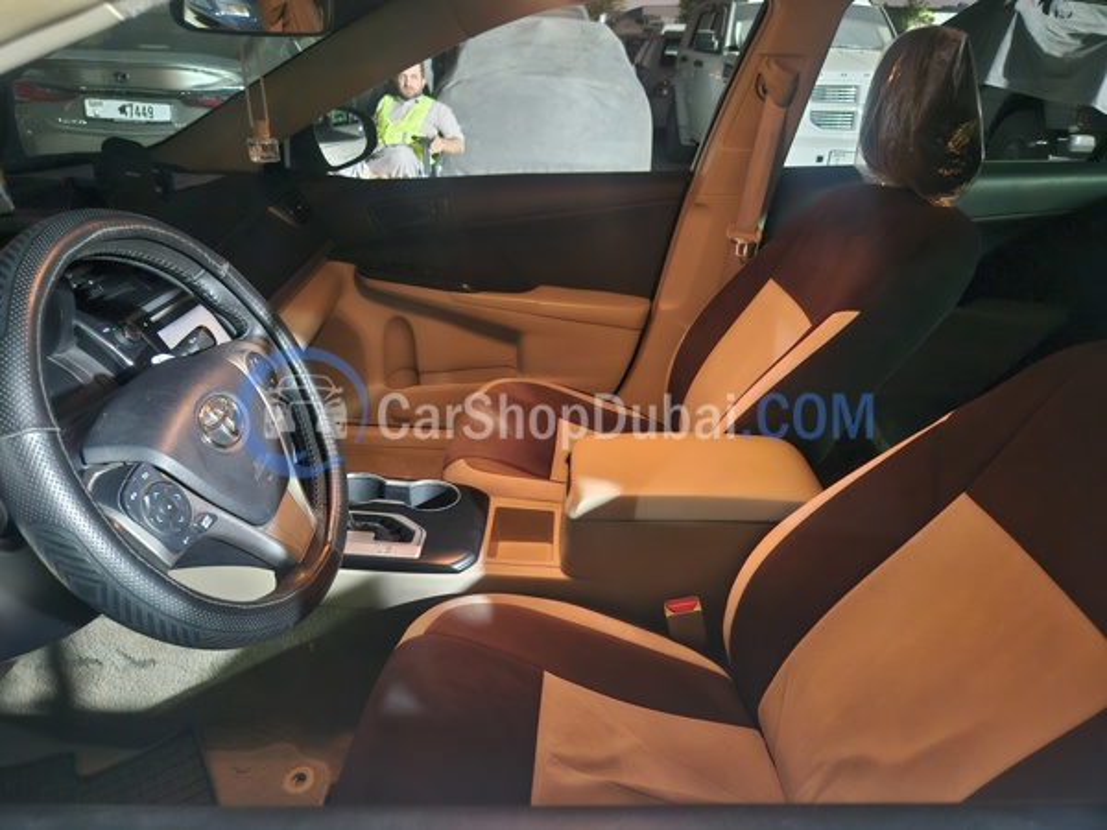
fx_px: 736
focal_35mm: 23
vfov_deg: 58.9
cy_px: 415
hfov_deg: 73.9
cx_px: 554
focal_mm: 5.4
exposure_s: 1/16.7
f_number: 1.8
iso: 1250
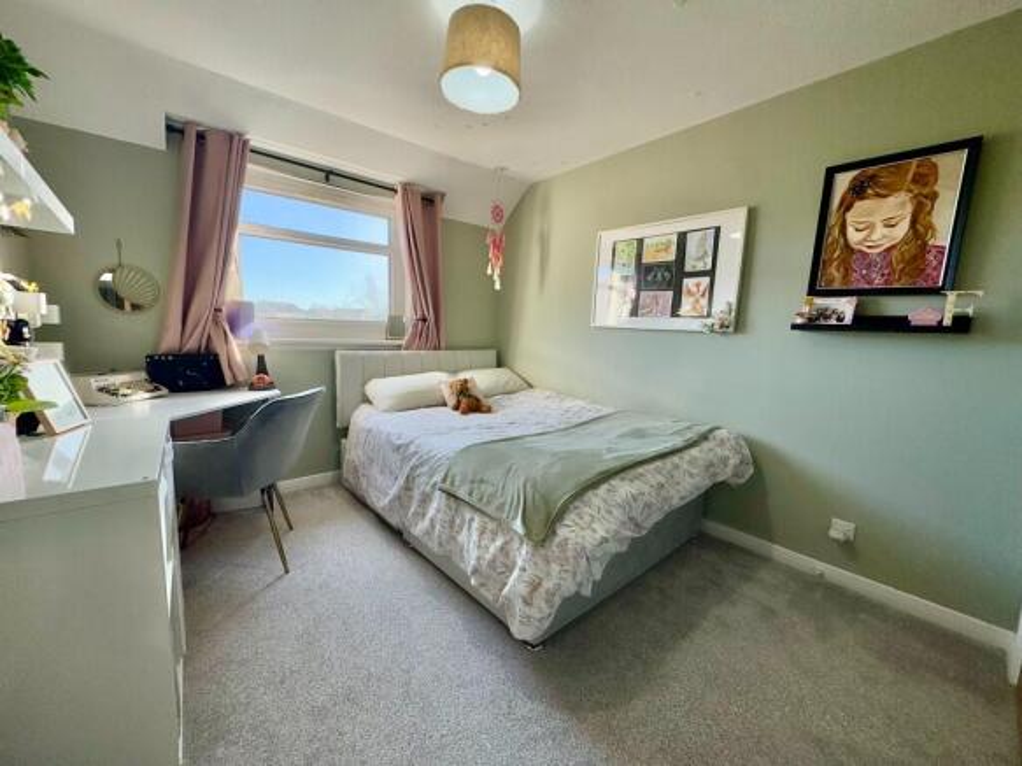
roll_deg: -1.7
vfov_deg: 85.7
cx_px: 511
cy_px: 383
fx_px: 413
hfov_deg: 102.1
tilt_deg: -7.1
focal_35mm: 14
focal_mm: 2.22
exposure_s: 1/164
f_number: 2.2
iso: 40
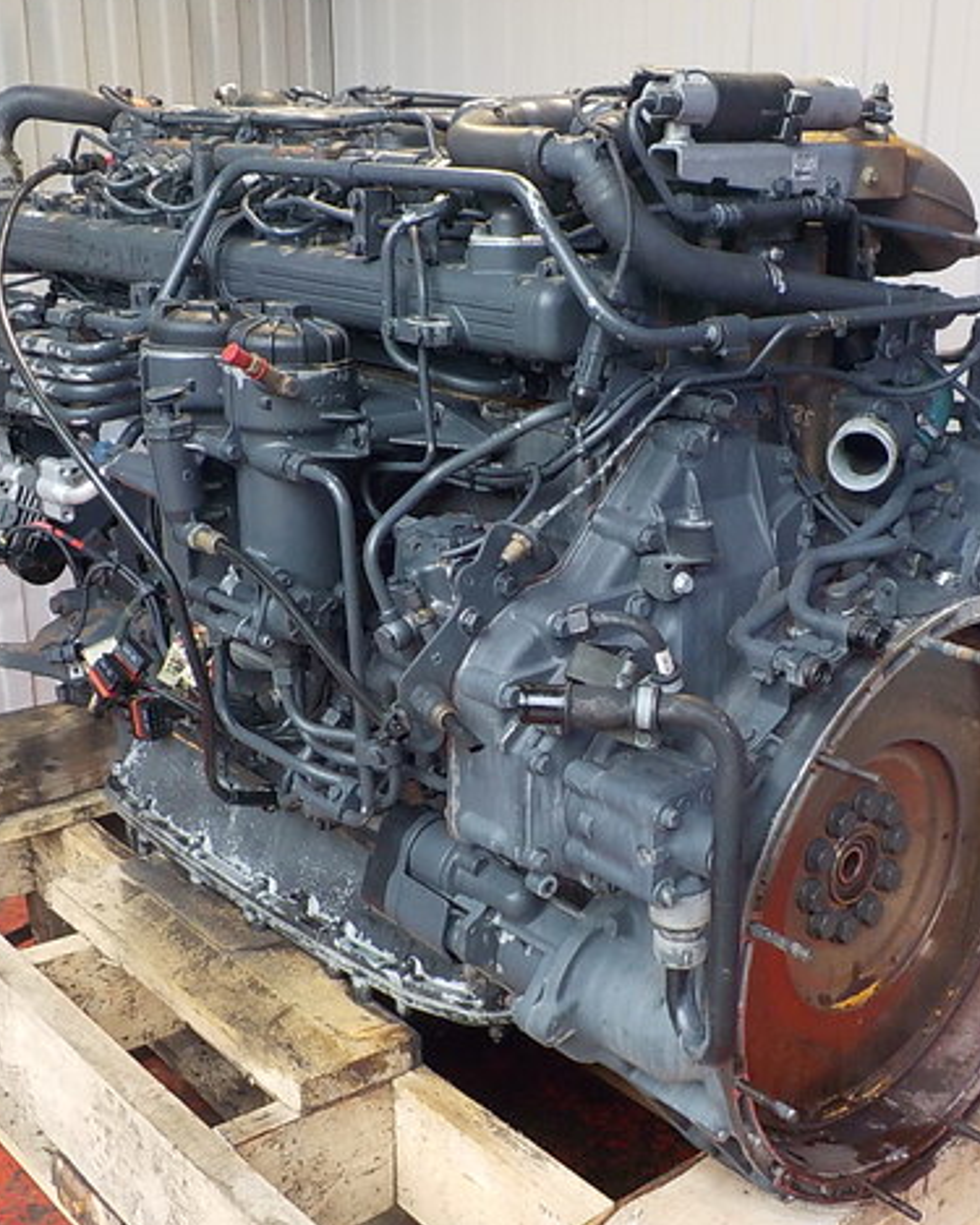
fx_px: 1451
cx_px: 544
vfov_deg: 45.8
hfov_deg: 37.3
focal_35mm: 40
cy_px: 609
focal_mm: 4.1
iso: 250
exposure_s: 1/30
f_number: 3.3
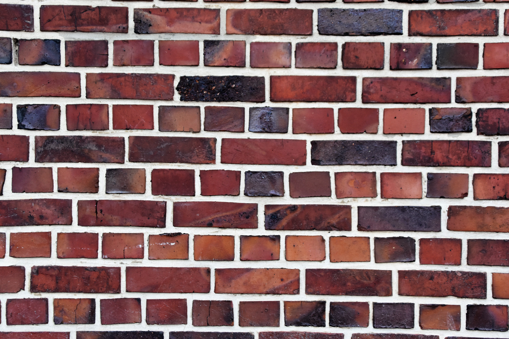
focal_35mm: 72
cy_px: 170
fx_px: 1018
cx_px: 254
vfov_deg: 18.9
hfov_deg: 28.1
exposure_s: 1/125
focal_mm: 48
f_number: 5.6
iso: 400
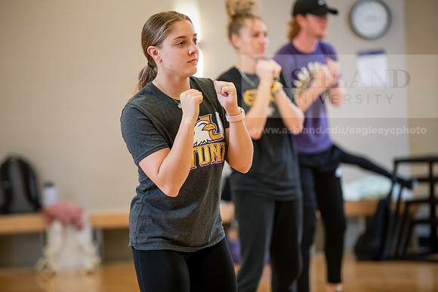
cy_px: 146
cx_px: 219
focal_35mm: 155
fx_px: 1886
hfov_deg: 13.2
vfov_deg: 8.9
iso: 1000
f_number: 3.2
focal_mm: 155
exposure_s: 1/200
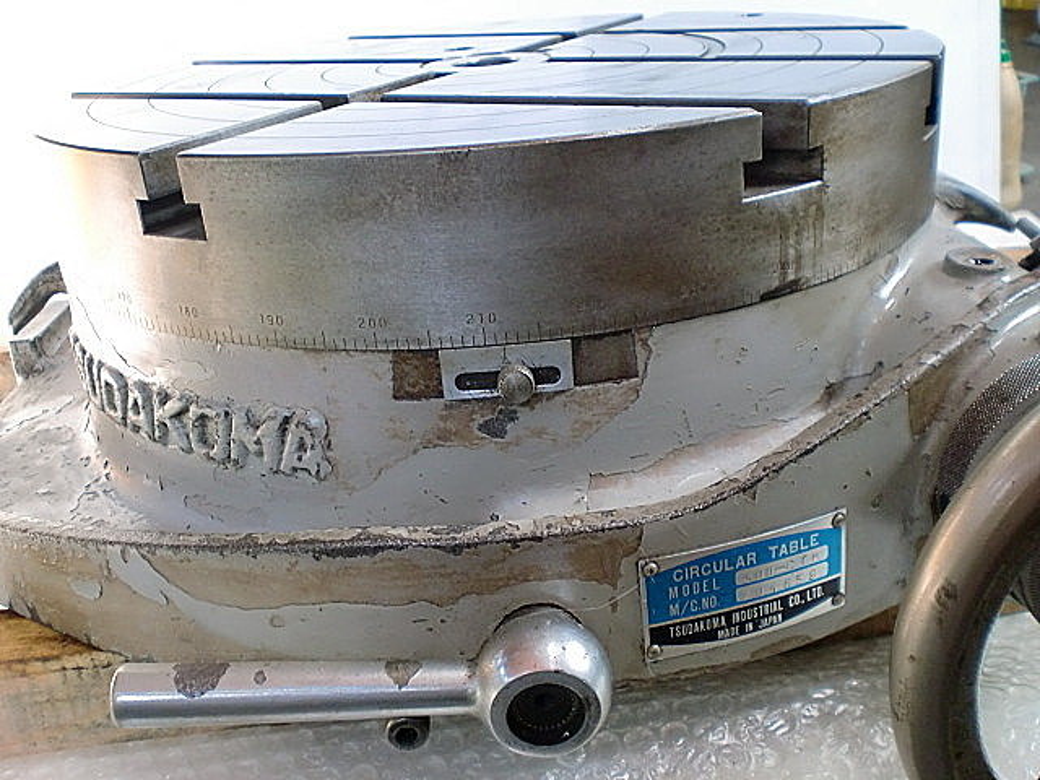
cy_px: 390
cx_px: 520
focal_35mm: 35
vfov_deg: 40.7
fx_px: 1052
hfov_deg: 52.6
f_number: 3.1
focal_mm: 6.3
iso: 160
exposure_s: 1/60
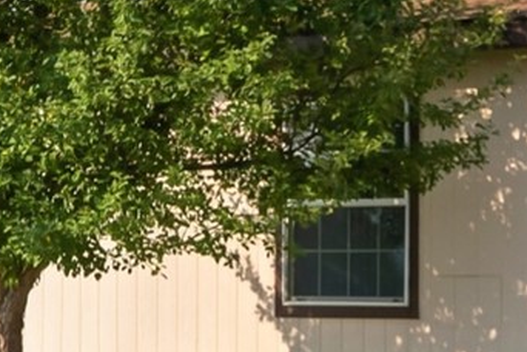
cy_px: 264
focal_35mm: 178
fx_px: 2606
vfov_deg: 7.7
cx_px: 812
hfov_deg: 11.1
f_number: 9
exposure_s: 1/800
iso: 250
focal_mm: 28
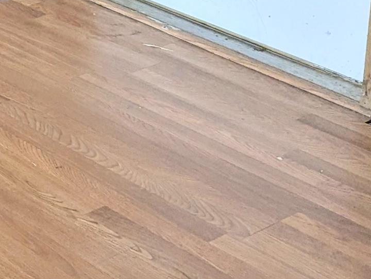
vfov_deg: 13.0
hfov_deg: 16.1
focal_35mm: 102
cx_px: -308
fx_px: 1095
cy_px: -245
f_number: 1.85
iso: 317
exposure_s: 1/120
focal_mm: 6.81
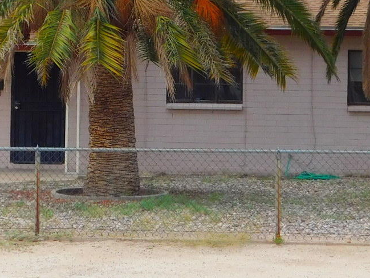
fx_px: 1347
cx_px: 112
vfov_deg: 11.7
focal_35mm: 126
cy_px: 81
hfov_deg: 15.6
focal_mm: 6.3
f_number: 3.5
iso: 125
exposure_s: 1/400
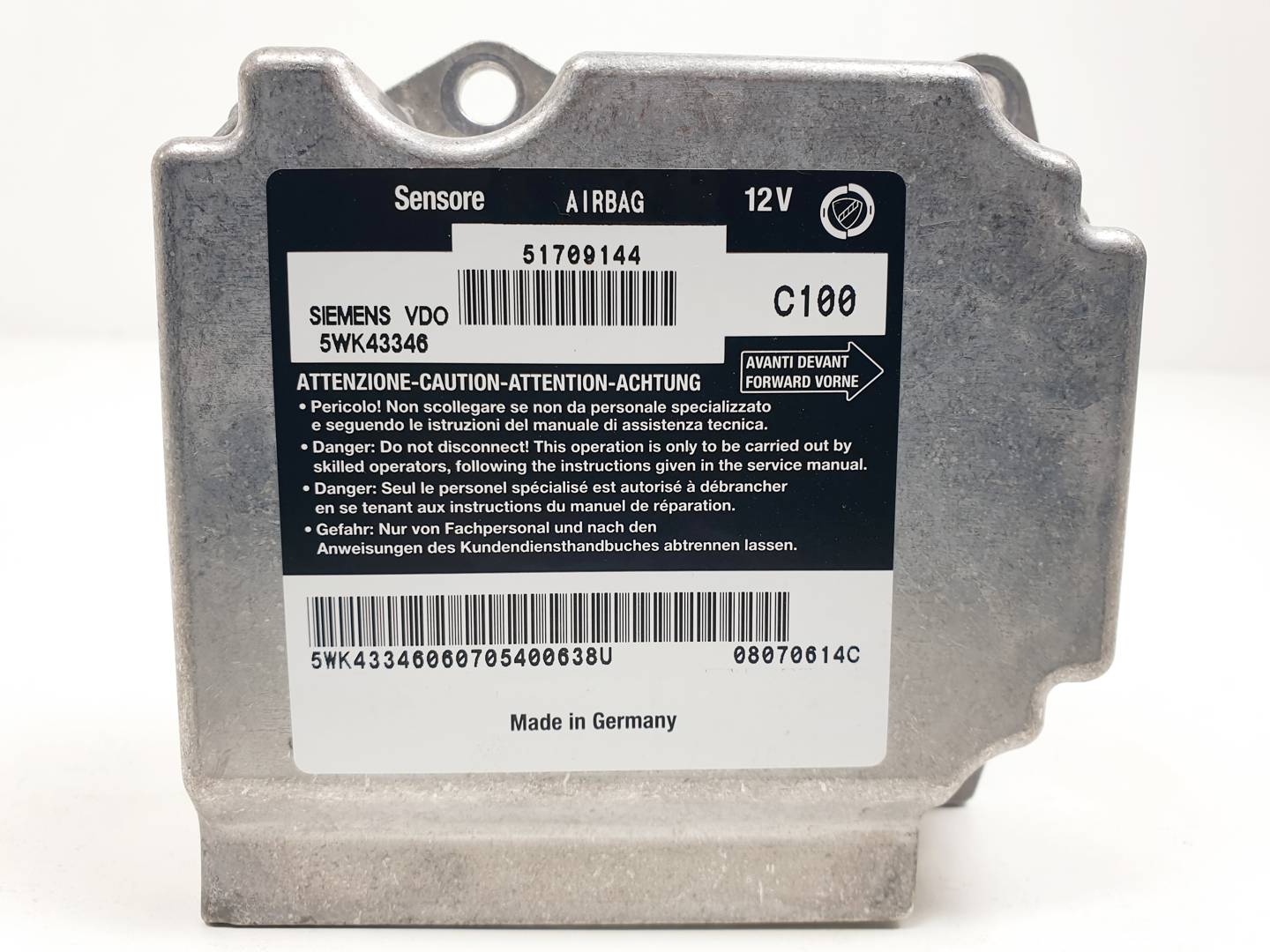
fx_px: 954
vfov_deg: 53.1
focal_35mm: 26
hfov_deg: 67.3
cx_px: 635
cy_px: 476
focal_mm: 4.3
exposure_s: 1/178
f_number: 2.4
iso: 50
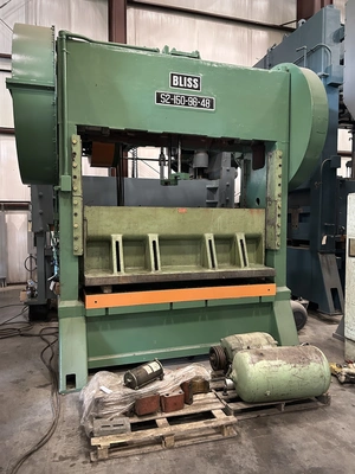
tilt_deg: -2.9
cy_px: 237
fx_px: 356
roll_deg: -0.7
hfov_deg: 53.1
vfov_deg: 67.3
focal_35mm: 26
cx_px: 178
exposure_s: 1/40
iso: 400
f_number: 1.5
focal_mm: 5.7
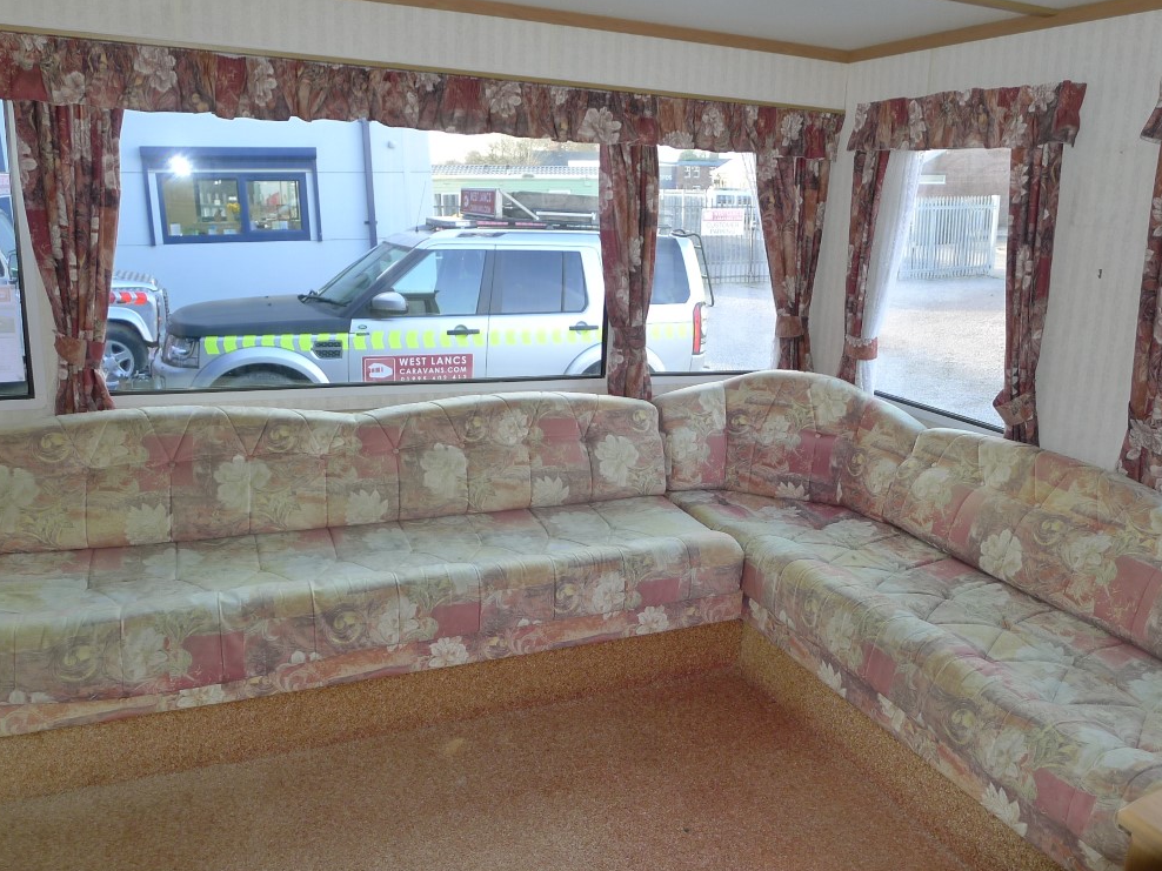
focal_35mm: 27
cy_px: 429
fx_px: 906
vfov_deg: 51.4
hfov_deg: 65.1
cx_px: 647
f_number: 2
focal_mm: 5.1
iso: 125
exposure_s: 1/80
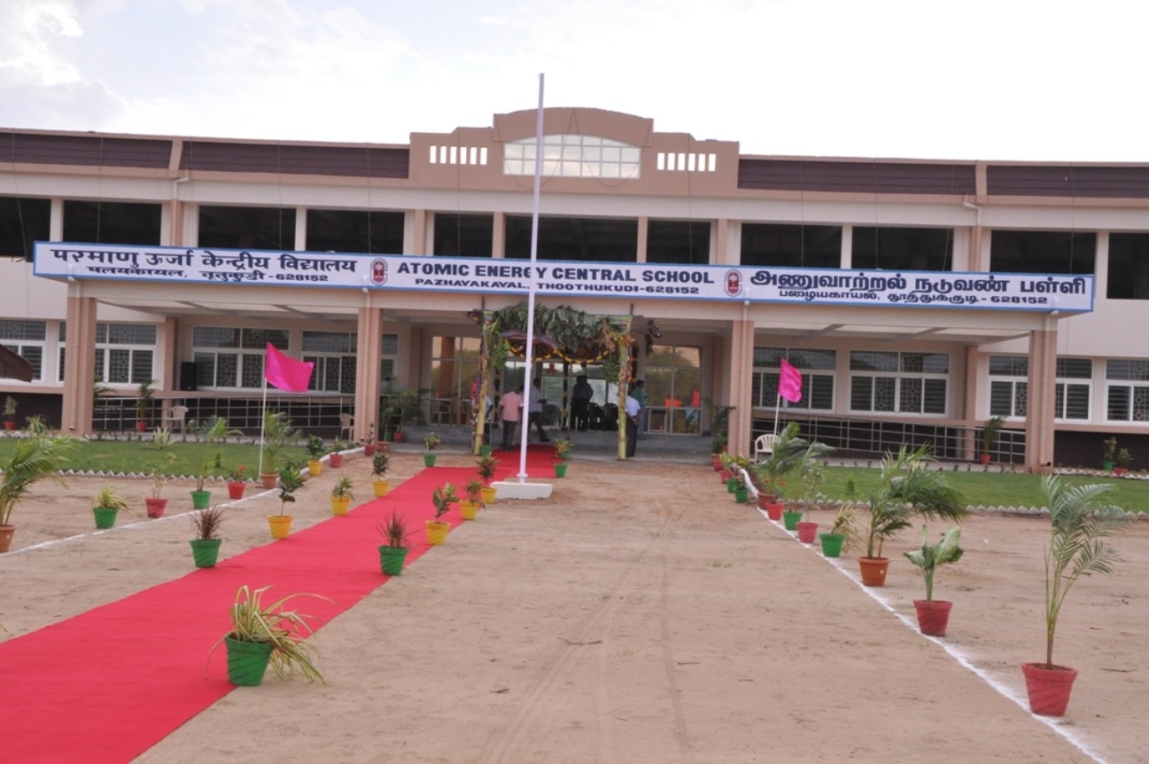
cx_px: 574
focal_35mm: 48
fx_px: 1530
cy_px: 382
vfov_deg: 28.0
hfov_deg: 41.2
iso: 800
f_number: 14
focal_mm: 32
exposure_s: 1/320
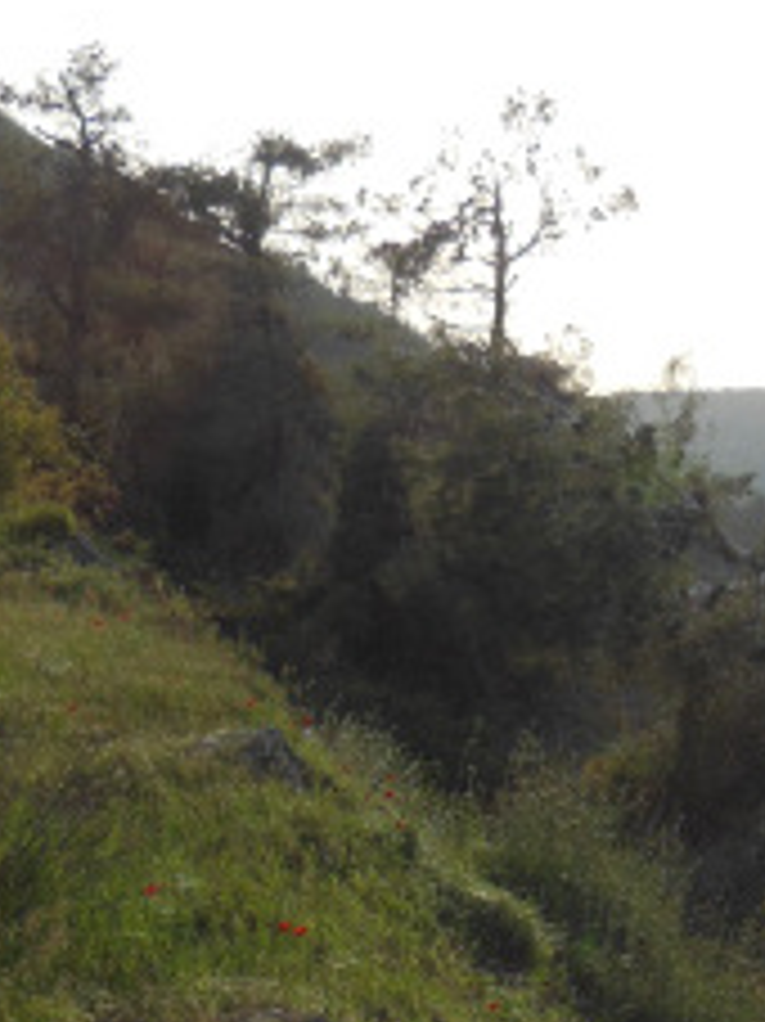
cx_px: 610
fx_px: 2271
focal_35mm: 77
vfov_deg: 24.4
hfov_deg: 18.9
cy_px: 972
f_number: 3.5
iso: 125
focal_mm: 4.5
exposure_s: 1/1000
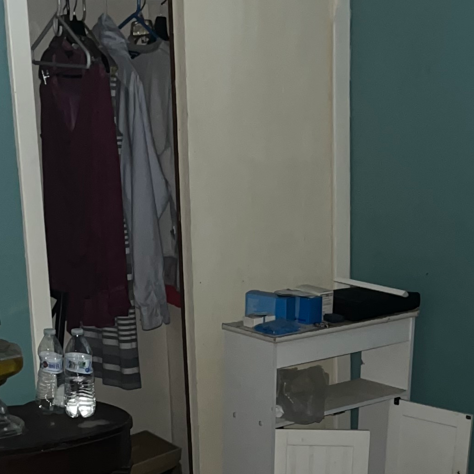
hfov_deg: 19.0
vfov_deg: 17.9
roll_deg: +0.0
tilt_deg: -23.0
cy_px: 638
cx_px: 400
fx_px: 1394
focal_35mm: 90
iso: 160
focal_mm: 5.1
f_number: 1.6
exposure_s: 1/4
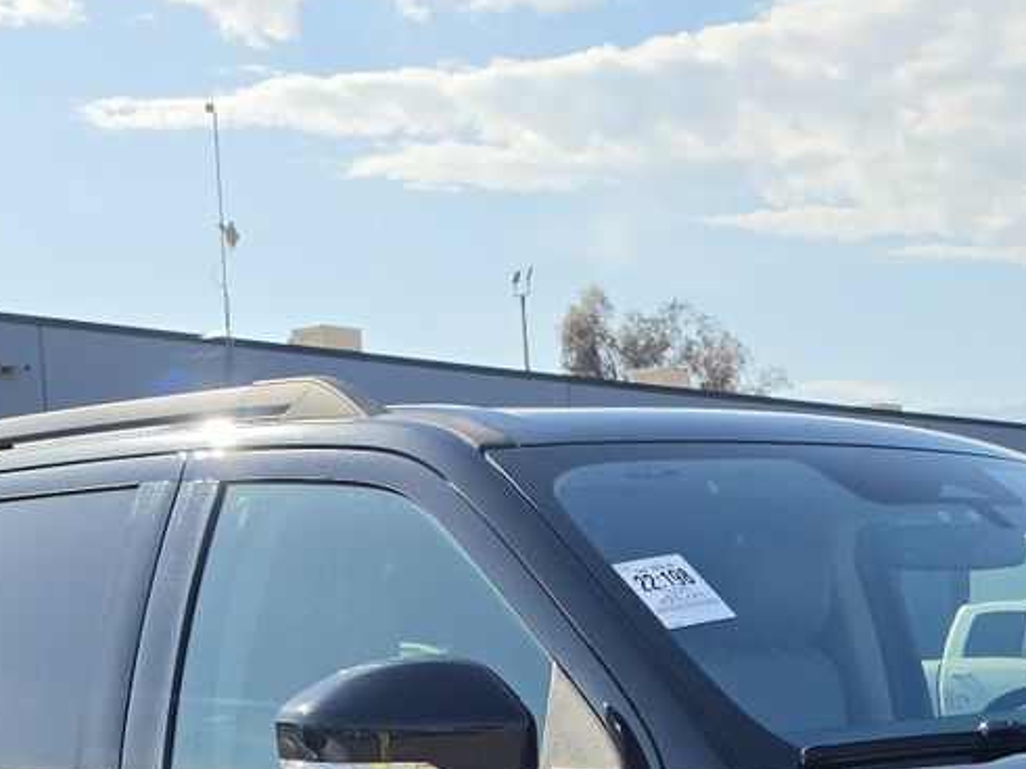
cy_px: 1032
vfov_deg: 18.2
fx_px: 2222
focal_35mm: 75
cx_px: 838
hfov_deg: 25.5
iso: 63
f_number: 1.4
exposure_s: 1/7330
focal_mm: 6.5
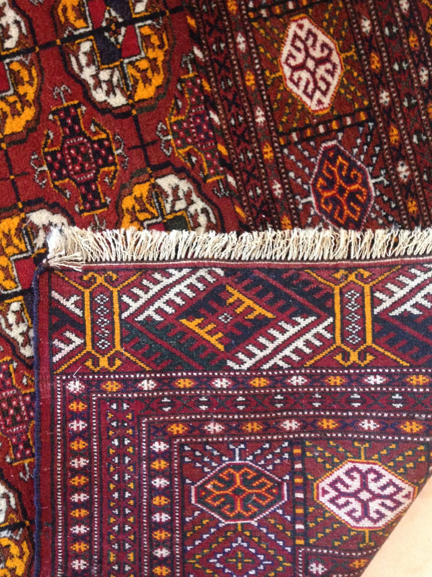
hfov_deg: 41.8
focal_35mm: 34
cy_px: 292
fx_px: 566
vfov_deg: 54.0
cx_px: 221
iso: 320
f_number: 2.4
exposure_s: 1/20
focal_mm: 4.12
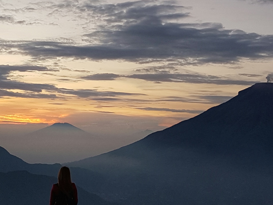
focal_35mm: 80
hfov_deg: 24.4
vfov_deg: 18.3
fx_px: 631
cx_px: 124
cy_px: 56
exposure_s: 1/100
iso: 50
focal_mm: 4.2
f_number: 1.7
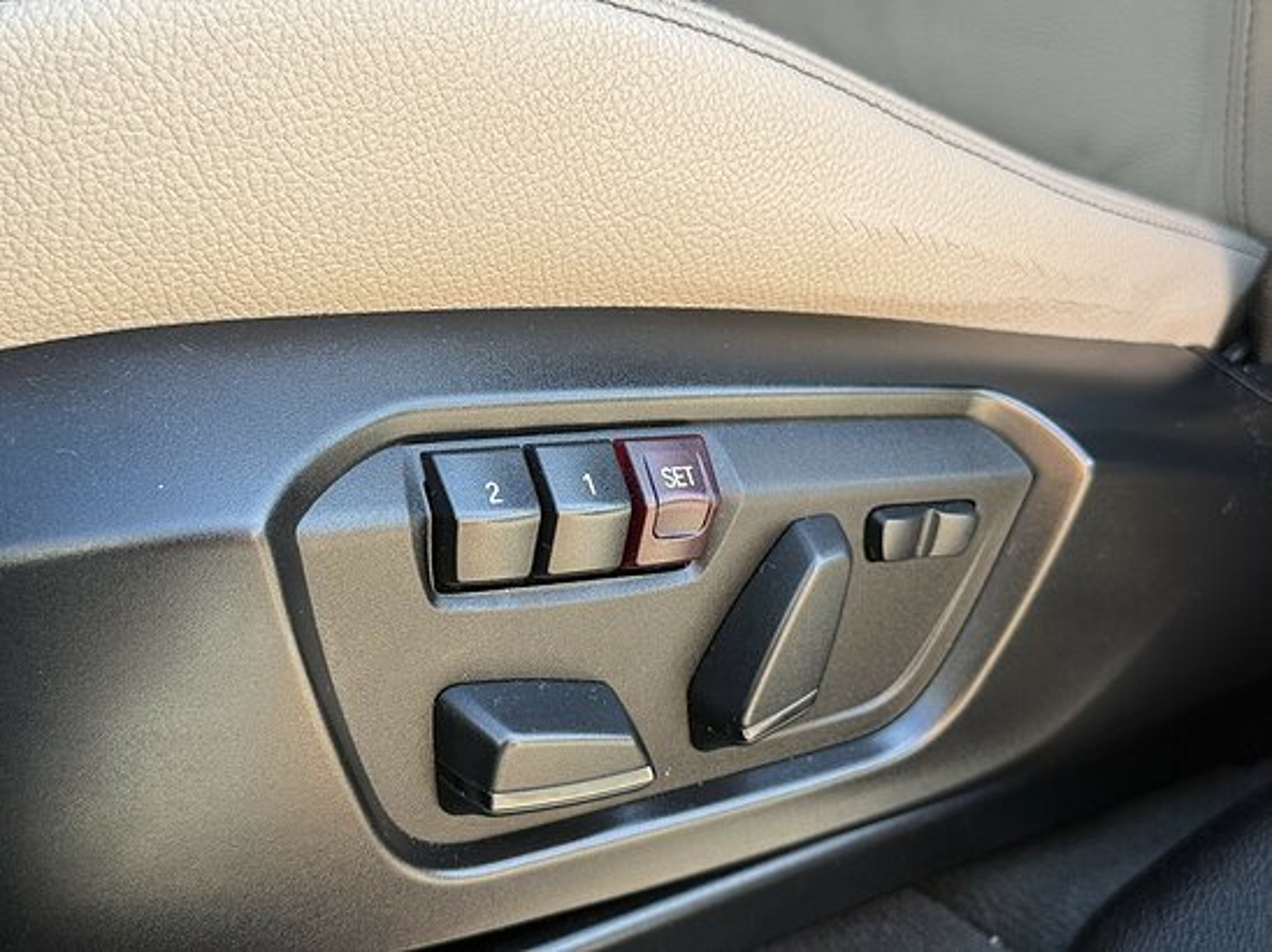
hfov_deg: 39.7
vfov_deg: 30.2
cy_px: 476
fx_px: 1762
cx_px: 636
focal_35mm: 48
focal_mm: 6.76
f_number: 1.78
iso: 50
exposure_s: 1/175
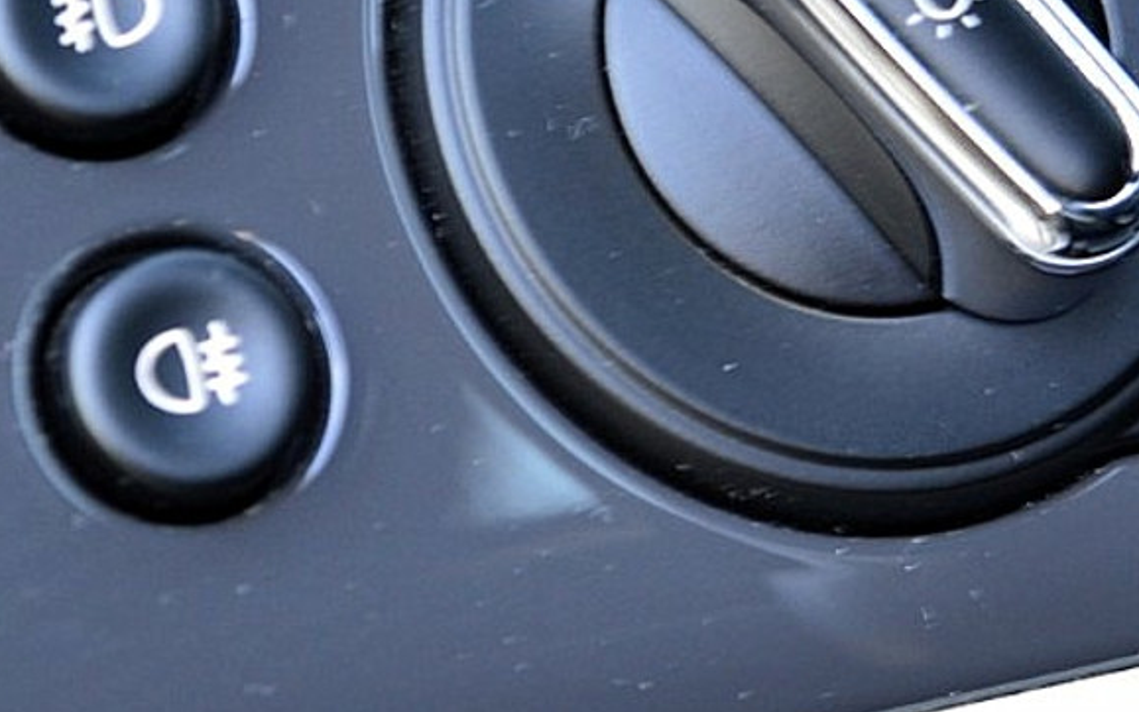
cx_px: 724
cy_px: 14
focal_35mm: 192
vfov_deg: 6.8
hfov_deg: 10.9
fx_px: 5961
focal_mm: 52
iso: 800
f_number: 5.6
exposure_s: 1/20
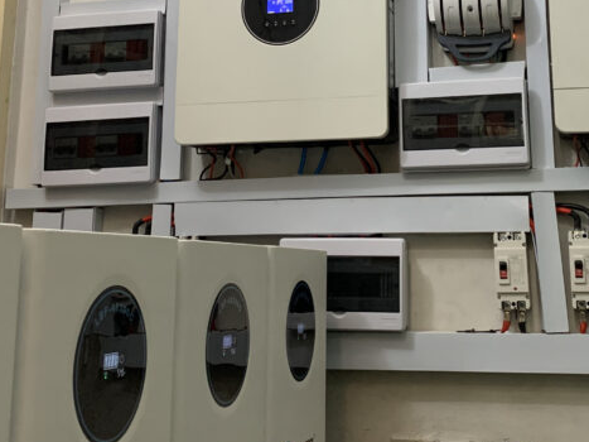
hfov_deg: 33.7
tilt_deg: +13.5
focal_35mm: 57
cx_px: 358
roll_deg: +0.2
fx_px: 970
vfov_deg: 24.8
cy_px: 37
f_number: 1.8
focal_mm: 4.25
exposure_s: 1/60
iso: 400
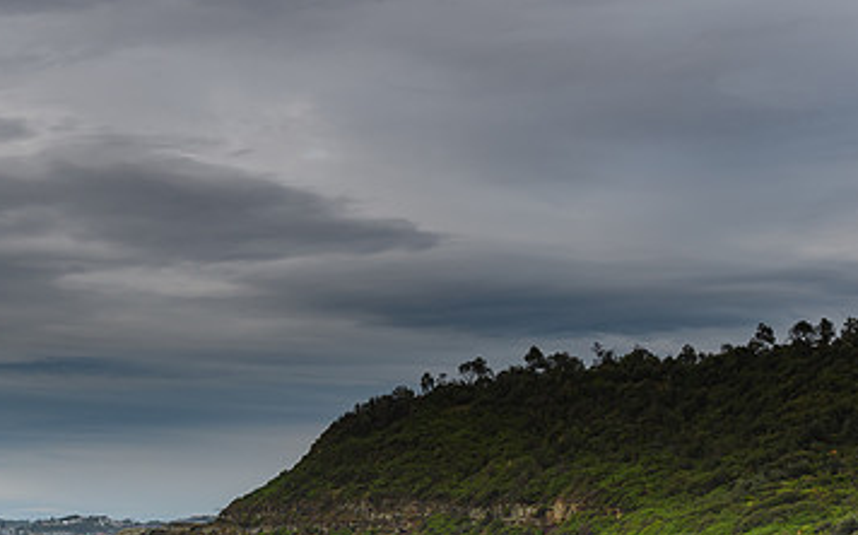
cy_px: 339
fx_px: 1916
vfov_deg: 15.9
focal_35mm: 82
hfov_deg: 25.1
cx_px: 262
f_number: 8
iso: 100
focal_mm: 32
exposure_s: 1.6
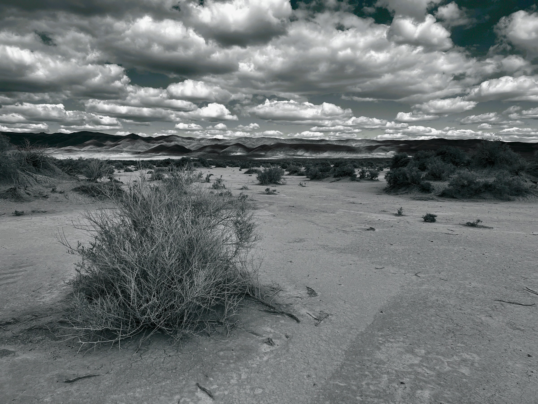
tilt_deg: -6.3
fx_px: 404
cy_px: 202
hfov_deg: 67.3
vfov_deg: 53.1
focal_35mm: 26
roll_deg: -0.3
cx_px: 269
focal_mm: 5.7
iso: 50
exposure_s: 1/6993
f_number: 1.5
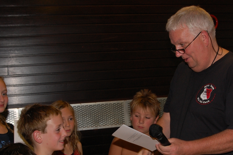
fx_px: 401
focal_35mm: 62
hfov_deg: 32.3
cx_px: 142
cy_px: 105
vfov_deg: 21.8
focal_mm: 28
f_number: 5
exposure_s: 1/60
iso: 400
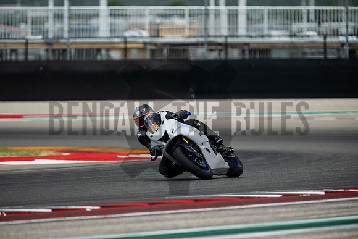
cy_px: 120
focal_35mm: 420
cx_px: 179
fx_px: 4177
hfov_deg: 4.9
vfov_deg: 3.3
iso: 250
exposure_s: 1/1600
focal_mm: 280
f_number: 2.8
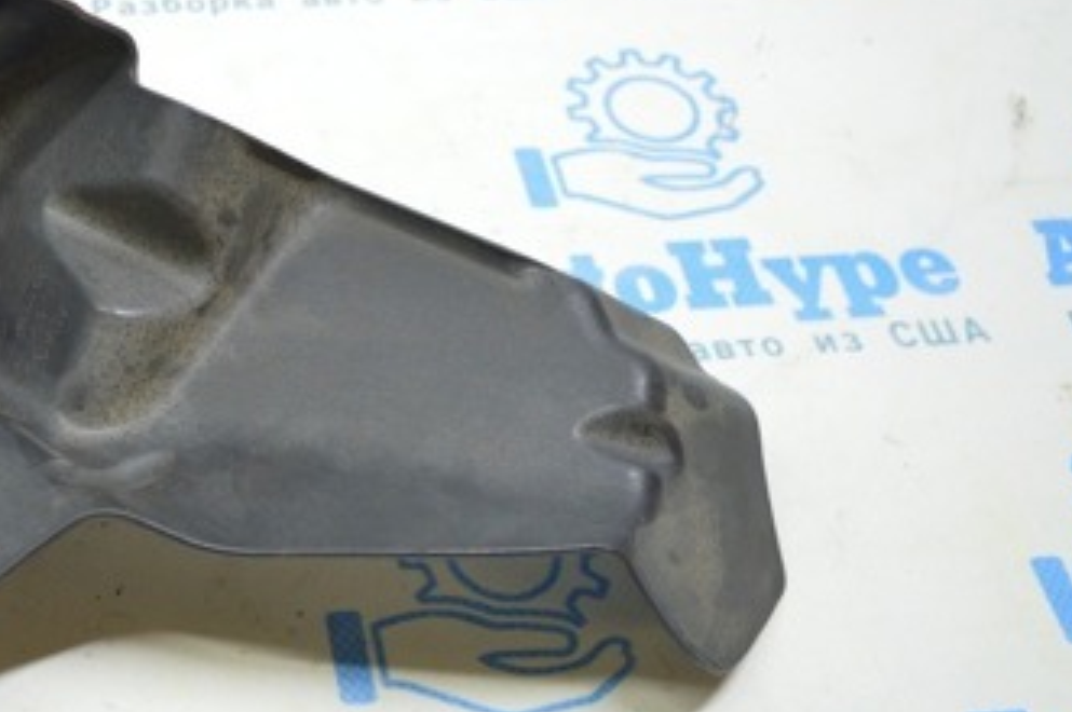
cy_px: 299
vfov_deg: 23.3
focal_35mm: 58
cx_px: 74
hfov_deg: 32.5
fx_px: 1725
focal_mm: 20
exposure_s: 1/40
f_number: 3.5
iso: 400
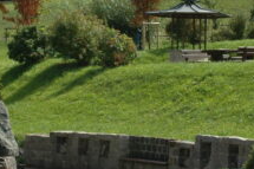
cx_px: 121
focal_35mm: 151
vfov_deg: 9.1
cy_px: 56
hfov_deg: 13.6
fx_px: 1062
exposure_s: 1/320
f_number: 9
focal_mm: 31
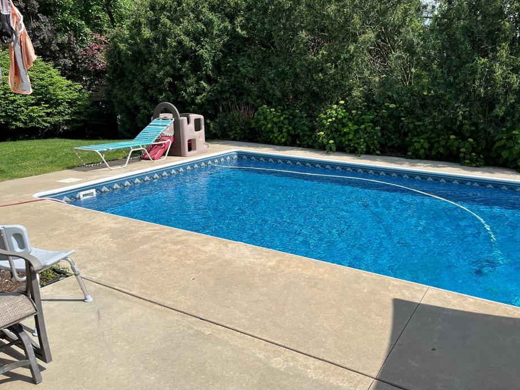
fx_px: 436
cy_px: 195
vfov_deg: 48.2
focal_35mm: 29
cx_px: 285
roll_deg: -0.8
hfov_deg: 61.5
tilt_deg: -15.0
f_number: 1.6
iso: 50
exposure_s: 1/3745
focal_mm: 5.1
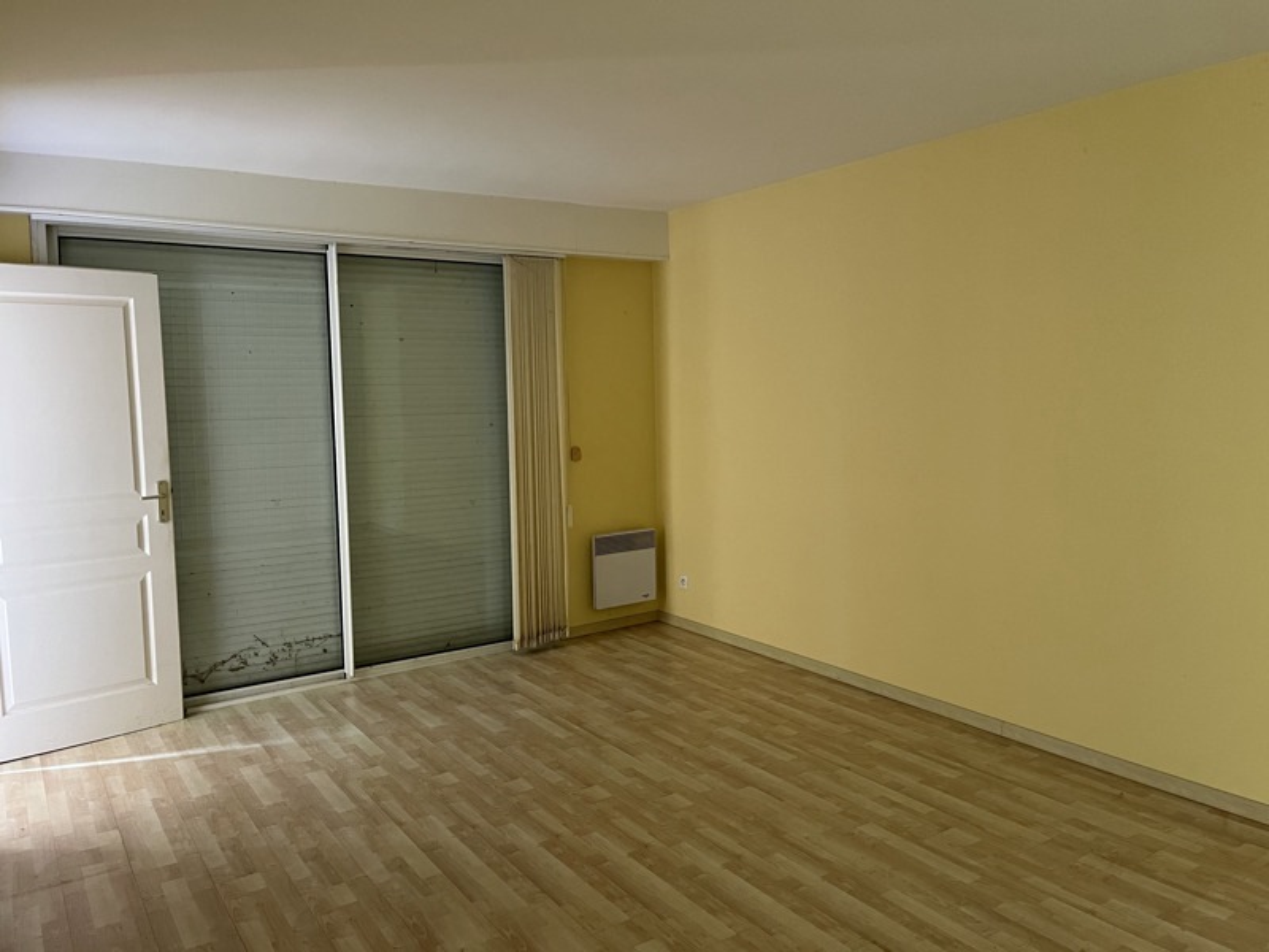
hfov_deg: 67.3
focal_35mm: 26
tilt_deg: -4.6
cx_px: 634
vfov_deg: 53.1
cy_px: 476
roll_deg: +0.9
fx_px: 953
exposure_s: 1/60
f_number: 1.6
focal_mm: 5.1
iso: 250
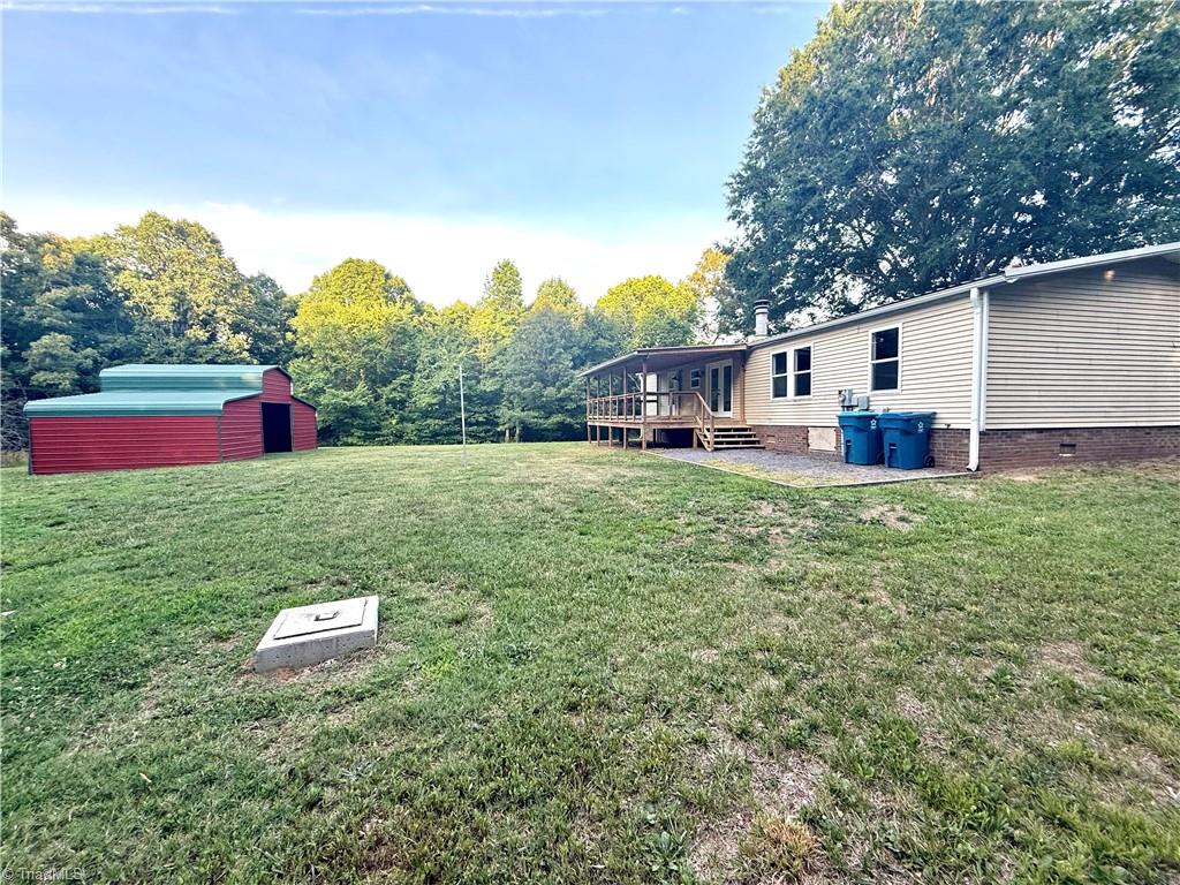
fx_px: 477
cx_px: 590
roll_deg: +0.8
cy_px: 442
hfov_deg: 102.1
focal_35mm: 14
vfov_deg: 85.7
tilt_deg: -2.1
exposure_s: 1/188
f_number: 2.2
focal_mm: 2.22
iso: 64
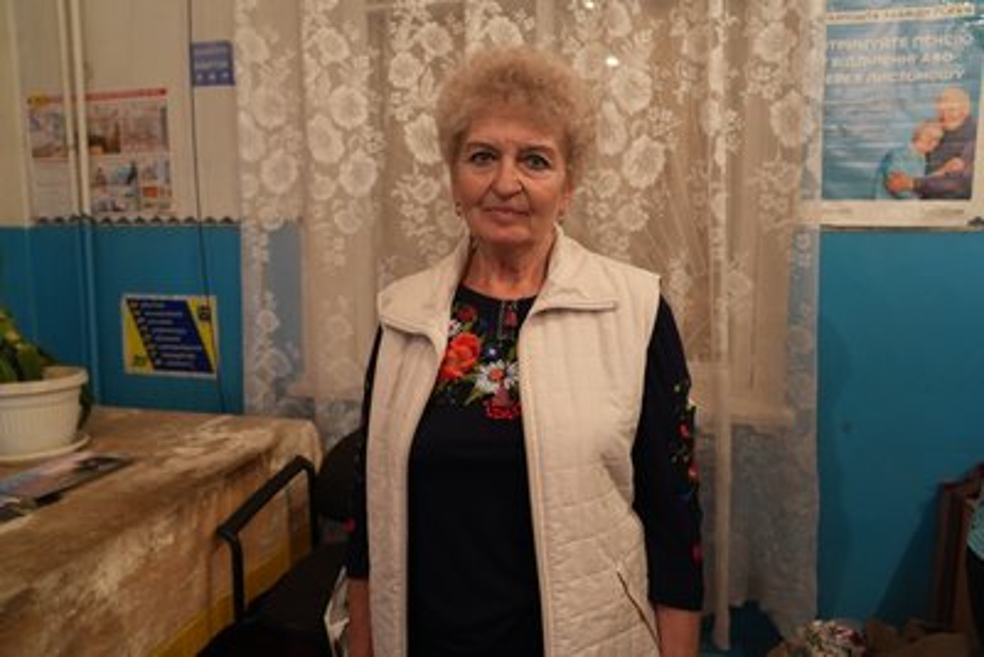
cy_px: 328
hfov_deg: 71.5
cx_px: 492
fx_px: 684
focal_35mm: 25
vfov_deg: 51.3
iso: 3200
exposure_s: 1/60
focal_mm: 25
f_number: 4
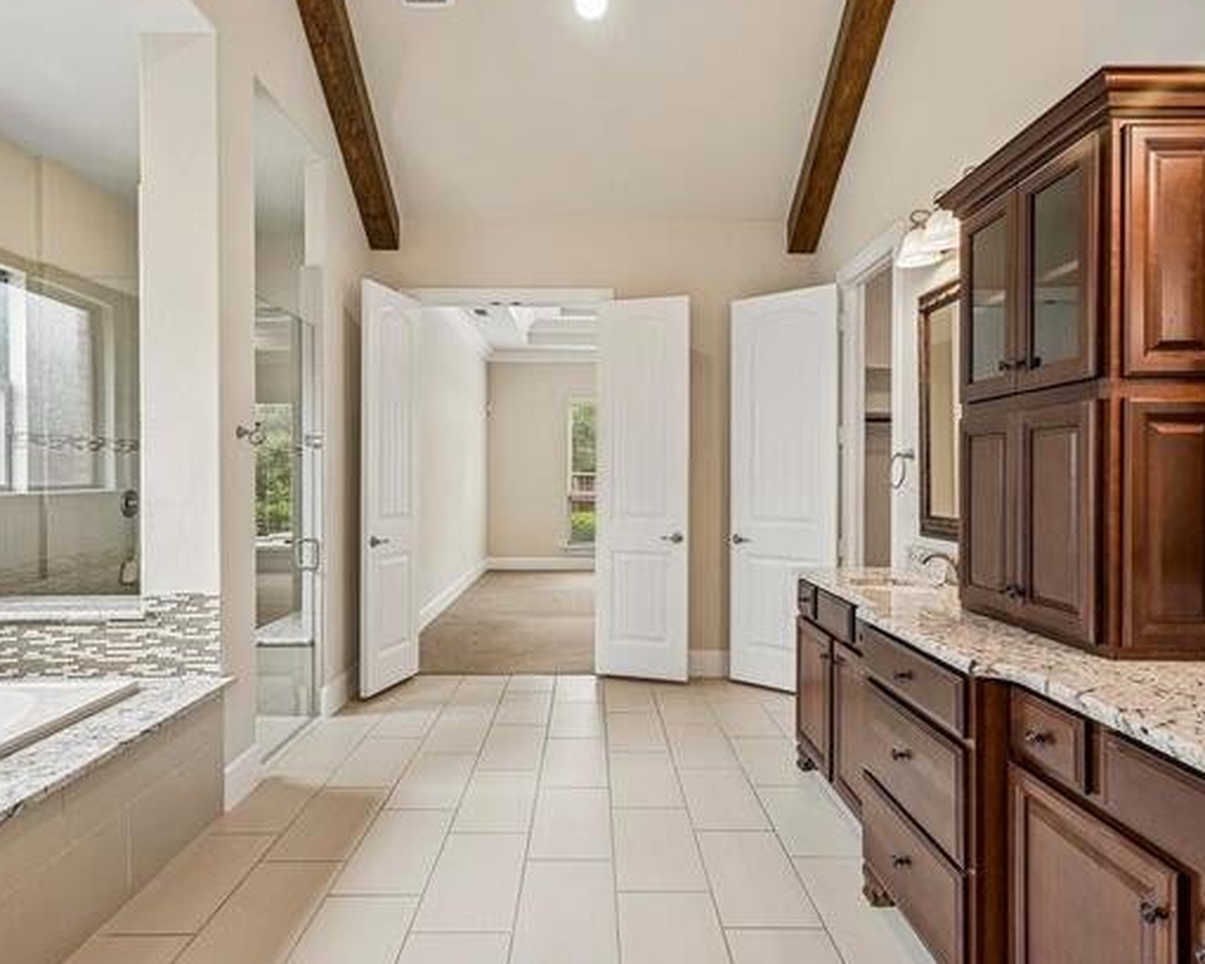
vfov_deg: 66.6
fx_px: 734
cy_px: 470
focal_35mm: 21
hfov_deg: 78.7
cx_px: 591
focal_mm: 17.5
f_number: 8
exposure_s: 1/20
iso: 400
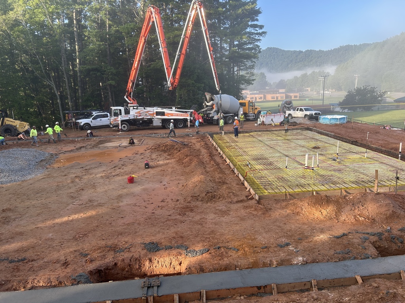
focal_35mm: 26
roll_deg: +2.0
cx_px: 202
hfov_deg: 67.3
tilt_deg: -12.1
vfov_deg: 53.1
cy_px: 152
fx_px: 304
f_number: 1.5
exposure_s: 1/611
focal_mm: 5.7
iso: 50
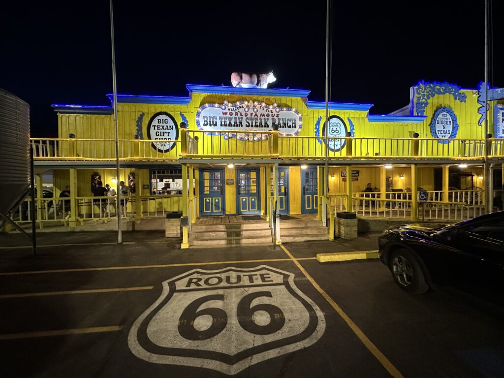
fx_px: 204
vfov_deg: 85.7
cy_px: 189
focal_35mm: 14
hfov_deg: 102.1
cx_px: 252
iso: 640
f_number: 2.2
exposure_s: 1/60
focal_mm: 2.22
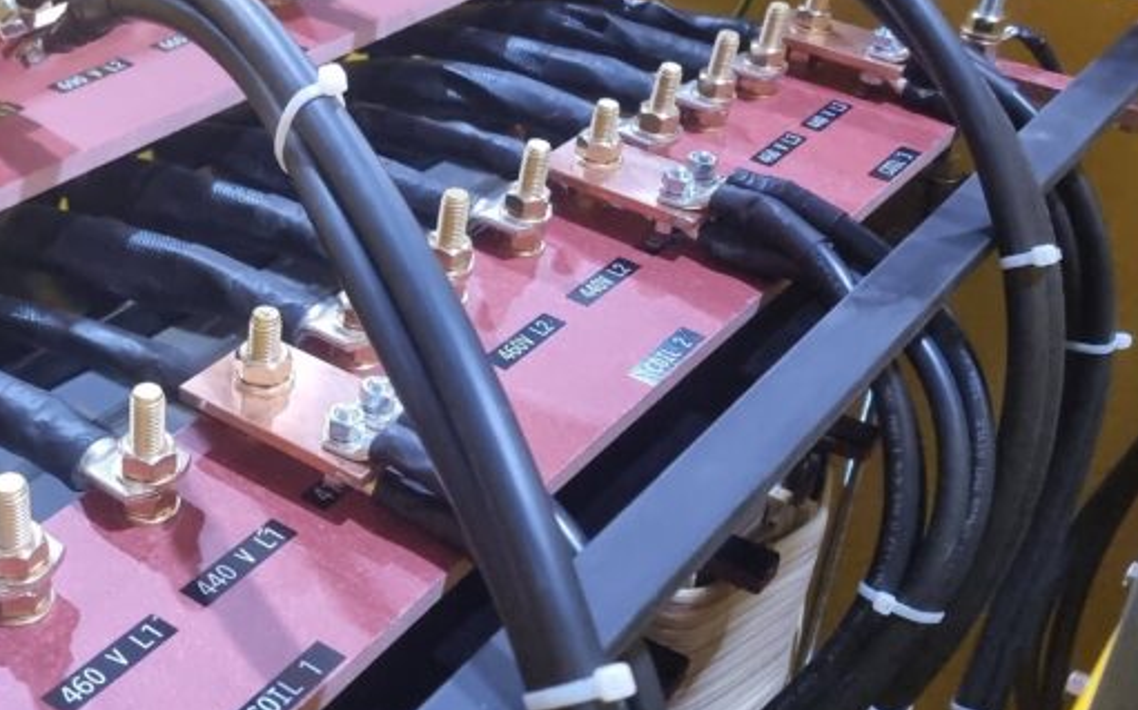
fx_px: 1581
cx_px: 283
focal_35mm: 51
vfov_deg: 25.3
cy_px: 401
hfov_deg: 38.5
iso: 640
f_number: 1.8
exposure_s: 1/50
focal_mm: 6.7
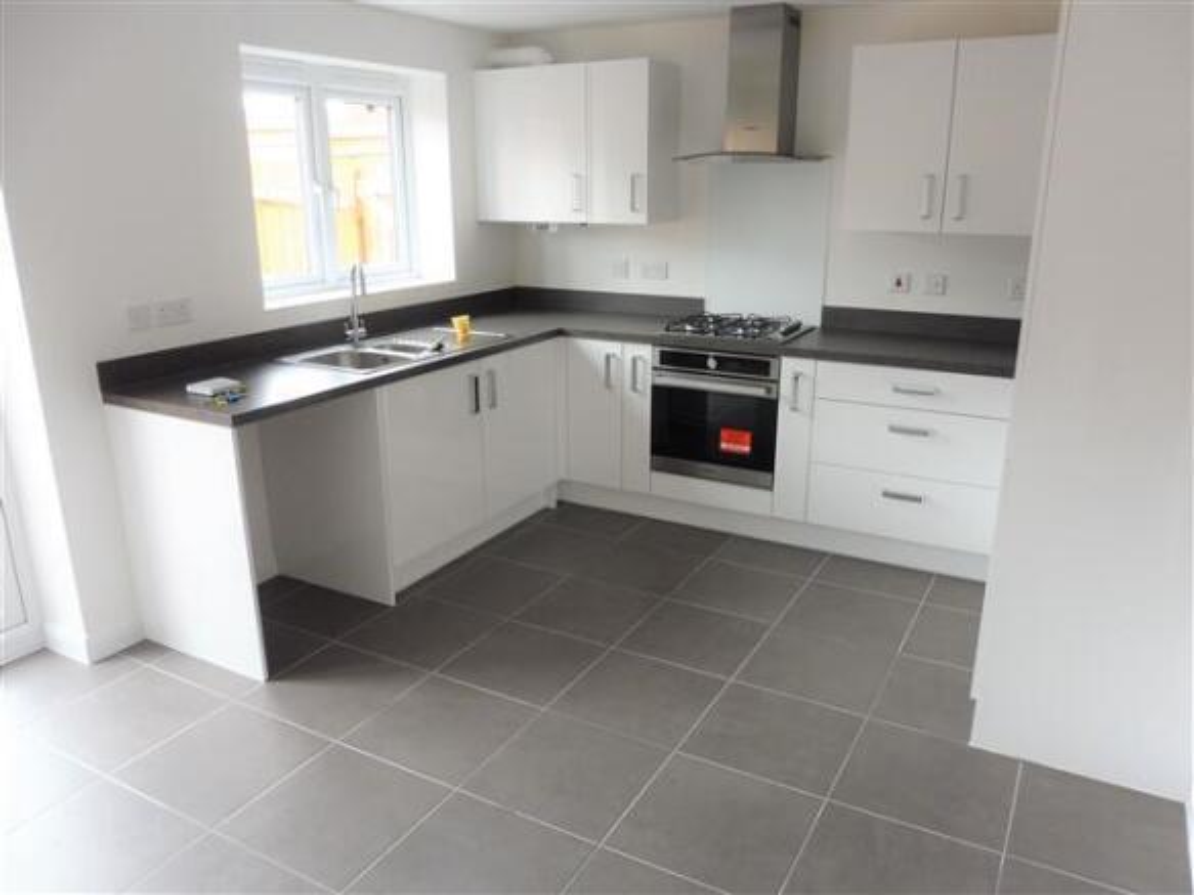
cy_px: 448
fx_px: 828
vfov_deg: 56.8
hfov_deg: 71.6
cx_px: 597
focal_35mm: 24
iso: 160
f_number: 3.3
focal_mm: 4.3
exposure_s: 1/60
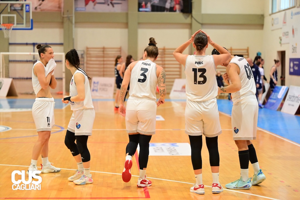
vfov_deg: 15.5
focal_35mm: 88
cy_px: 100
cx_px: 150
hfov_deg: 23.1
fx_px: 733
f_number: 2.8
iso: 5000
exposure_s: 1/640
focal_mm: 88
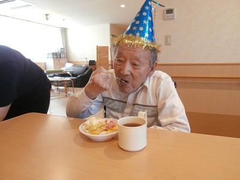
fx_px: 166
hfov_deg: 71.6
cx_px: 120
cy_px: 90
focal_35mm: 24
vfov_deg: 56.8
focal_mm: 4.2
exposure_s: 1/30
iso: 200
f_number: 3
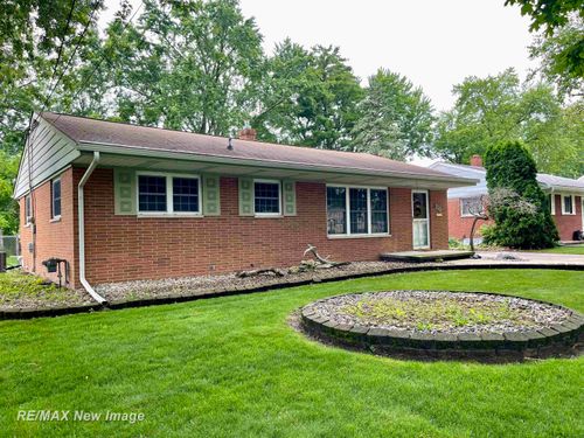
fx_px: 422
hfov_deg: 69.4
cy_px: 219
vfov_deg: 54.9
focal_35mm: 25
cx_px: 292
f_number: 1.6
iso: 32
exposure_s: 1/161
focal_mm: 5.1
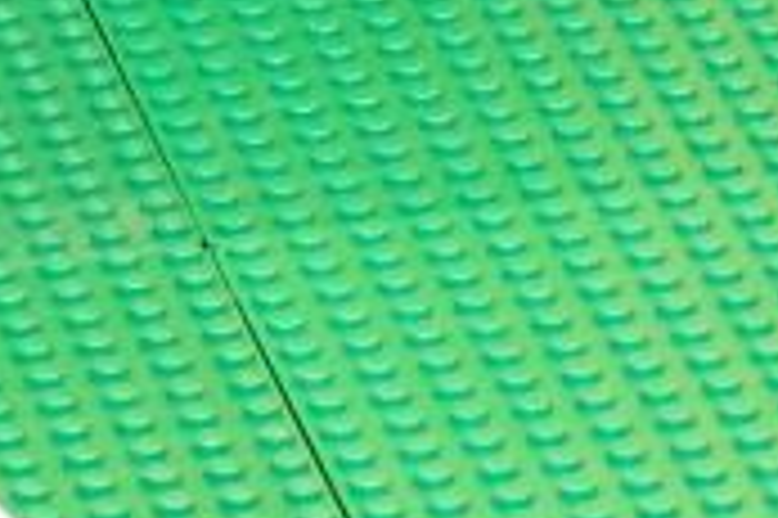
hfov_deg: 3.6
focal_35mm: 579
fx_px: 12501
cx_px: 562
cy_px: -919
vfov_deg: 2.3
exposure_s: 1/4
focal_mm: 15.6
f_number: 3.2
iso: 140
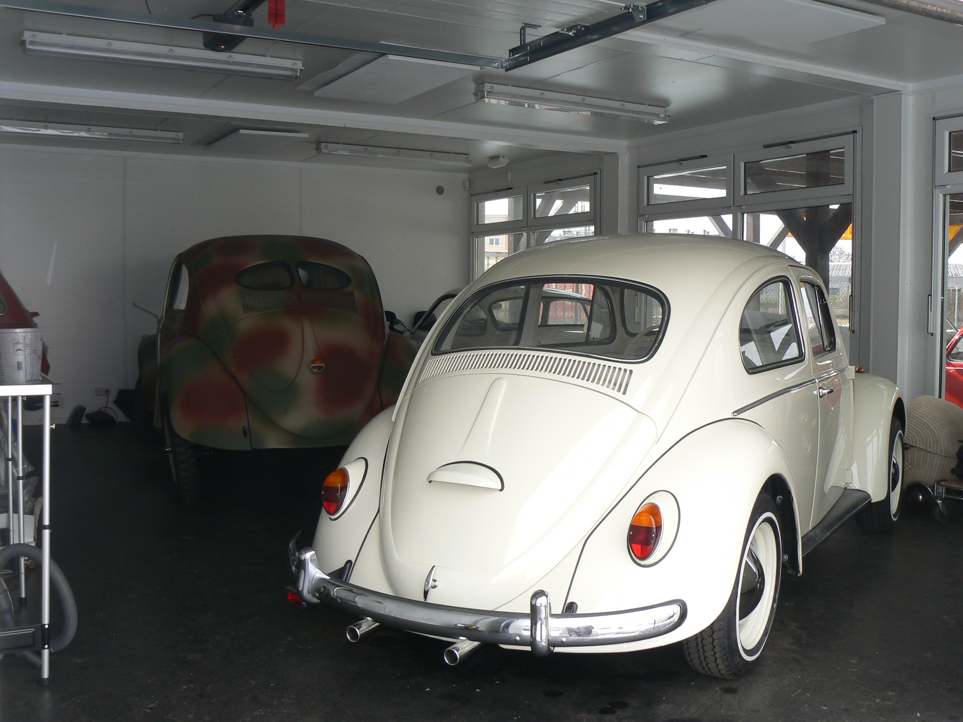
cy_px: 361
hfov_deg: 51.4
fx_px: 1002
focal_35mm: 36
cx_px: 482
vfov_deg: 39.7
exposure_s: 1/160
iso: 80
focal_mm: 6
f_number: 5.6
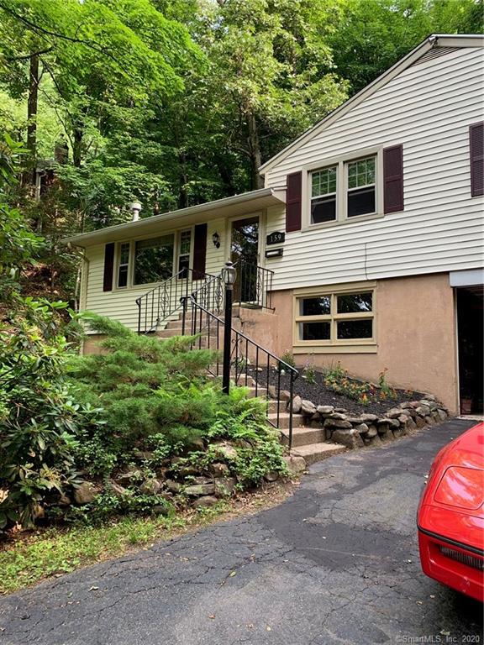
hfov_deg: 53.1
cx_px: 242
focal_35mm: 26
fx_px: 485
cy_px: 322
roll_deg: -0.8
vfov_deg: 67.3
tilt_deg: +7.0
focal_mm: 4.25
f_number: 1.8
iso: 50
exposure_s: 1/121
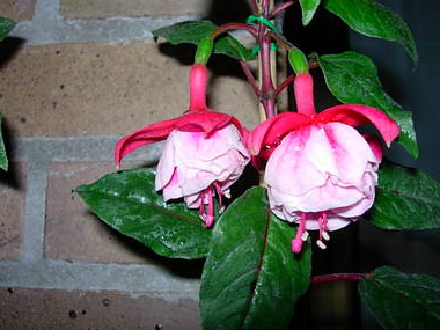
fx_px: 508
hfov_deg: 46.8
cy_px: 167
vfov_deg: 36.0
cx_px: 227
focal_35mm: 40
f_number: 4.8
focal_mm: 7.8
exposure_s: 1/64
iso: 79
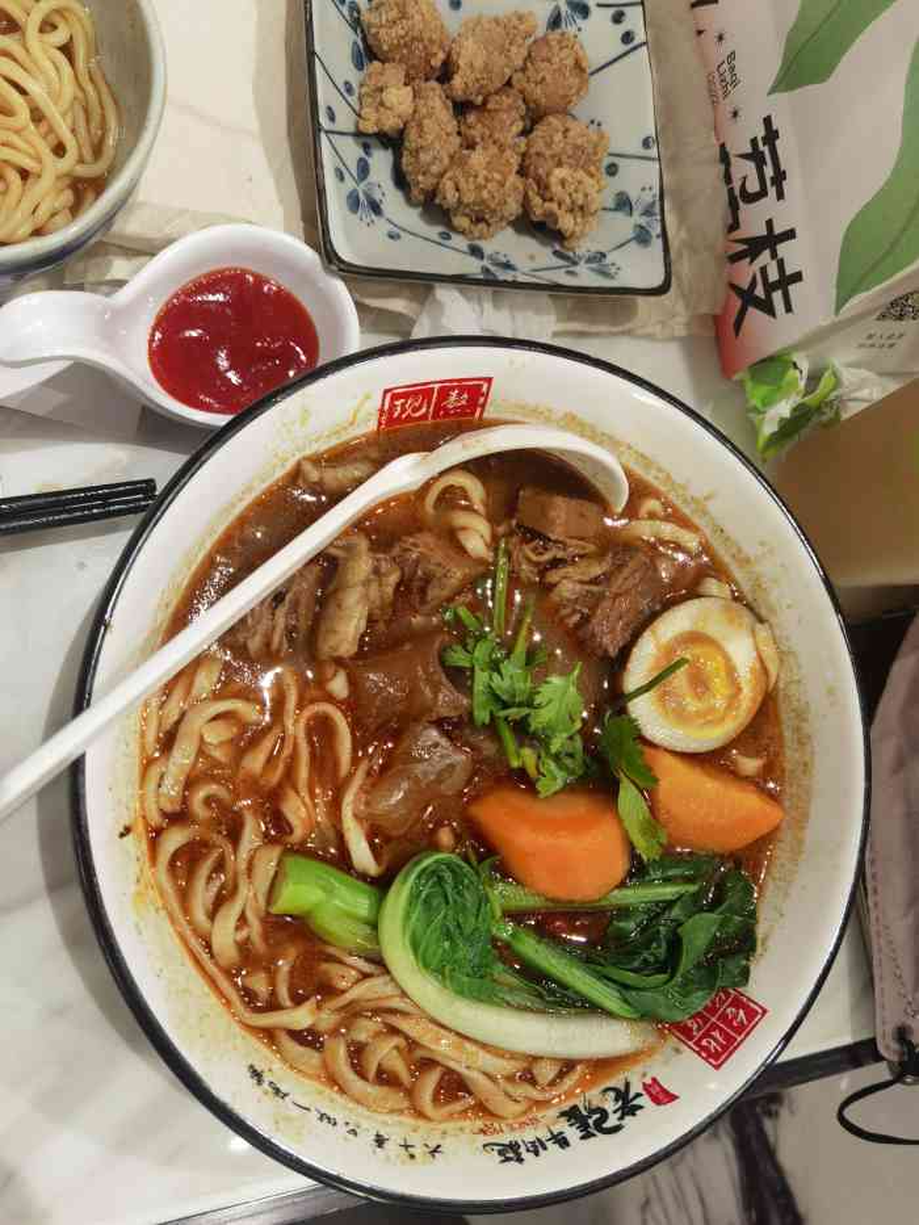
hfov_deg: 51.4
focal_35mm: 27
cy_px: 612
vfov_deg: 65.3
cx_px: 460
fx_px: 956
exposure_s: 1/100
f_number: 1.9
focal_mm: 6.71
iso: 80
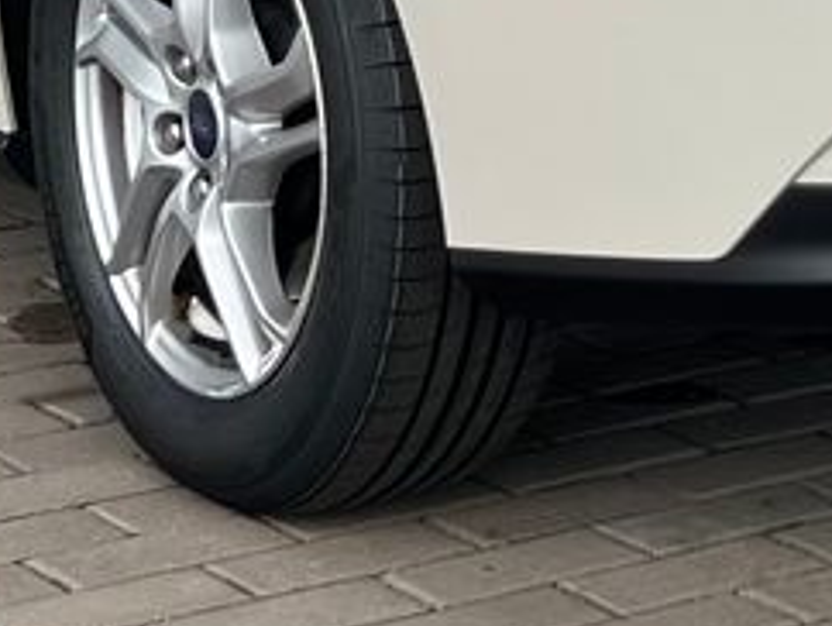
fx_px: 2646
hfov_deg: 17.6
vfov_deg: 12.7
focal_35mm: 110
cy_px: -368
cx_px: 777
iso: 40
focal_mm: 5.7
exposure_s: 1/183
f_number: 1.5
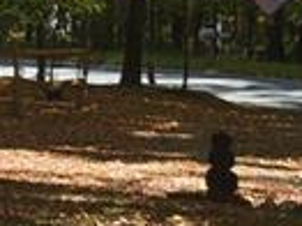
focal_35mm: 188
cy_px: 42
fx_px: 1639
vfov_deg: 7.9
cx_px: -334
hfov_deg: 9.7
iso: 160
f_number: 1.8
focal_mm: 5.41
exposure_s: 1/120
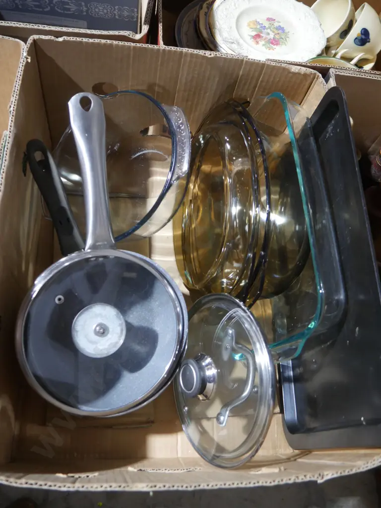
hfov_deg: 46.8
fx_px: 440
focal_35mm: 30
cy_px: 254
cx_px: 190
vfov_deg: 60.0
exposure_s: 1/60
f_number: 3.6
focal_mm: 15
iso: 1250
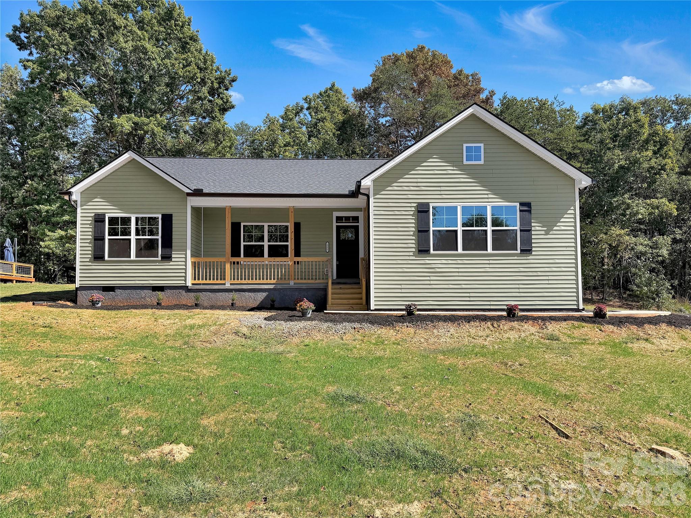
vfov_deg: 56.8
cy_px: 259
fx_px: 479
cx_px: 346
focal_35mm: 24
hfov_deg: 71.6
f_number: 1.78
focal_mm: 6.76
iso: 80
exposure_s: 1/2703
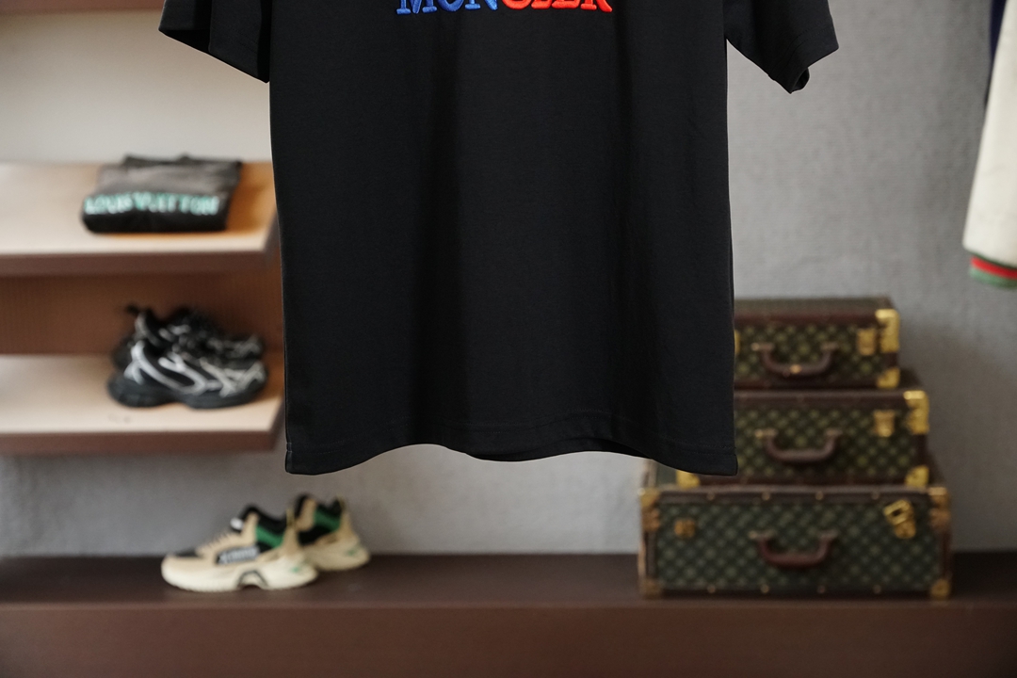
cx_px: 508
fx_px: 2246
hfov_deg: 25.5
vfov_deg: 17.2
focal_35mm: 80
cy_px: 339
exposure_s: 1/80
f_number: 4
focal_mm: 53
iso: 1600
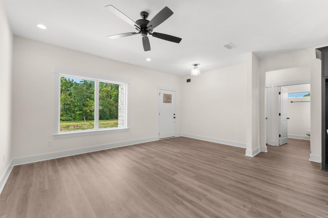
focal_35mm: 15
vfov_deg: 77.3
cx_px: 164
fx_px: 137
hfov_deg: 100.4
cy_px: 109
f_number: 9
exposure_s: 1/4
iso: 200
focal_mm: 10
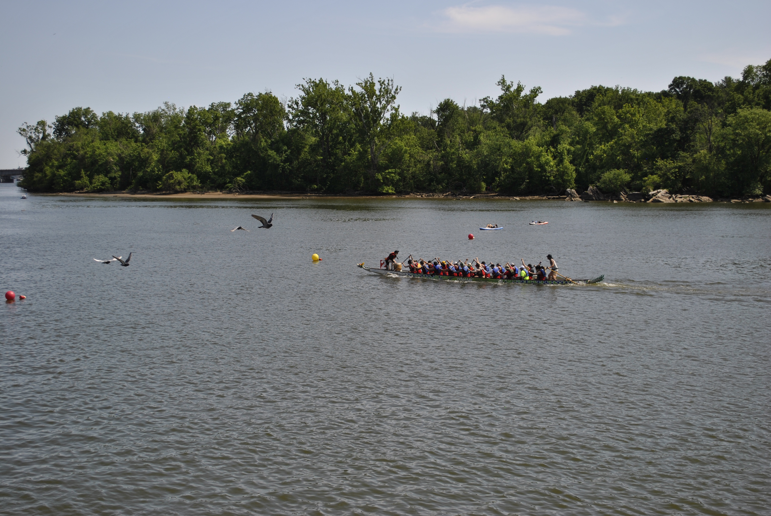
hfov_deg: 41.1
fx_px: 1029
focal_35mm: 48
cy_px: 258
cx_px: 386
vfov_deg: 28.2
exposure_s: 1/800
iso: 100
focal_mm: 32
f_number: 5
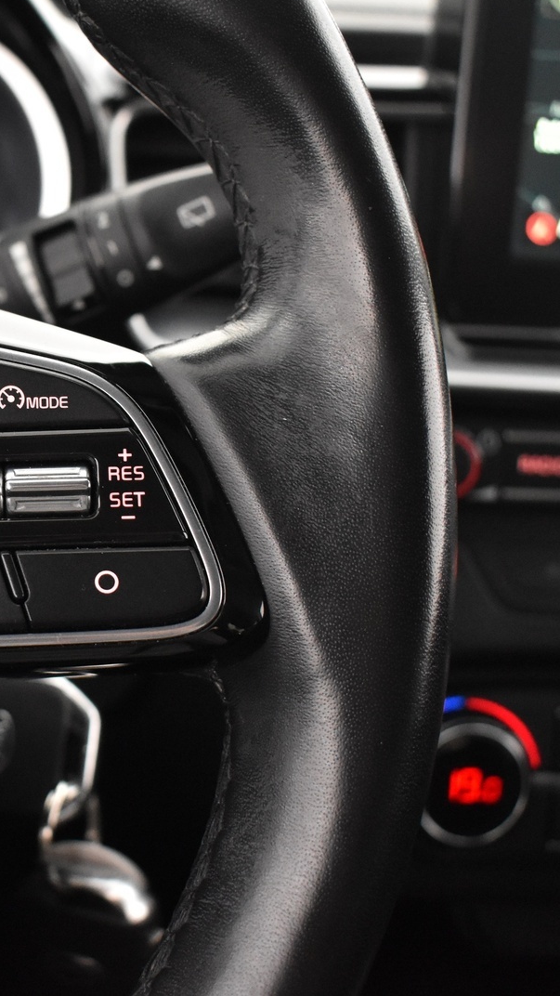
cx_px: -9
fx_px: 1505
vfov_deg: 36.6
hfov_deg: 20.4
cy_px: 495
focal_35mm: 57
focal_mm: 24
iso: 3200
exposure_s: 1/25
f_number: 3.8
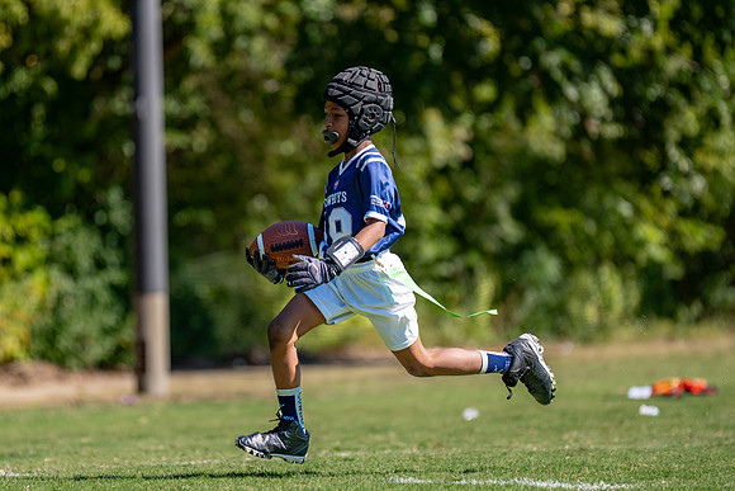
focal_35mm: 271
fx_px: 5535
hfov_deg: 7.6
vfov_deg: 5.1
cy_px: 221
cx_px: 258
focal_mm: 200
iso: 160
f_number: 2.8
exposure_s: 1/2000
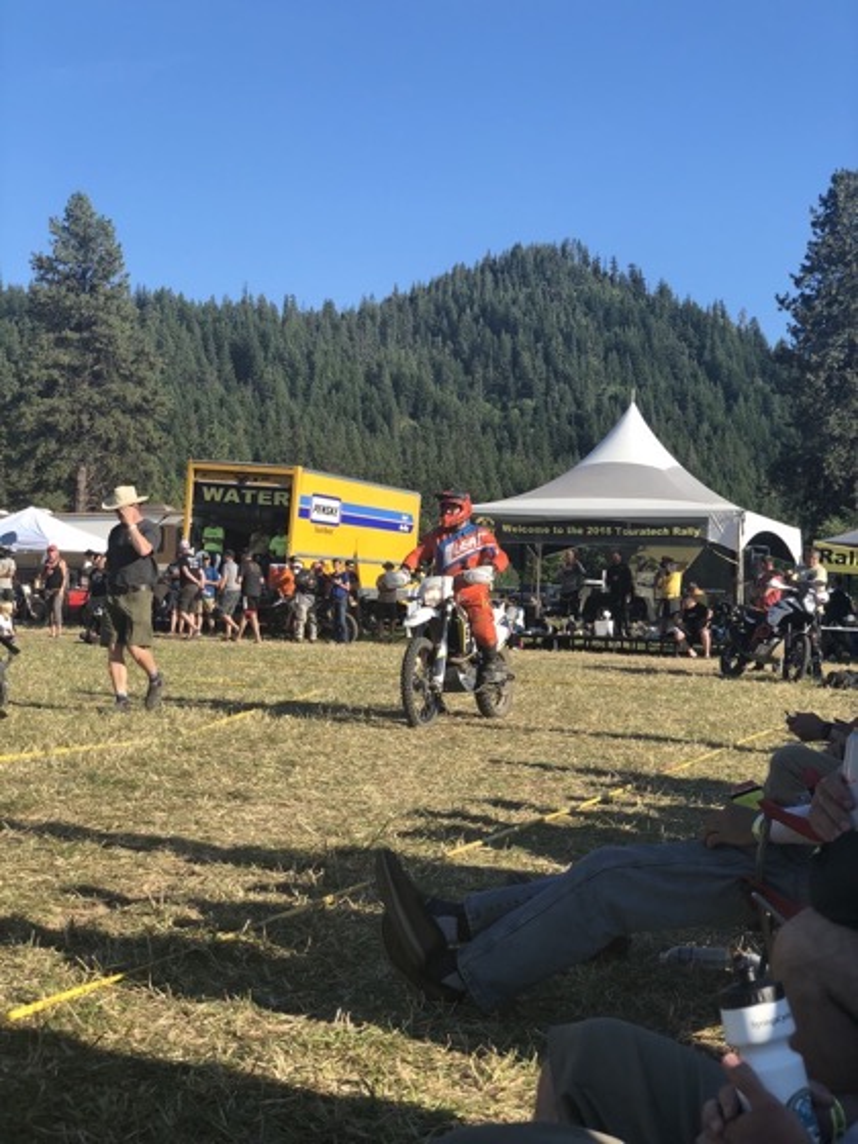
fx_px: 1719
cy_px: 572
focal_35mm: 52
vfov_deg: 36.8
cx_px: 429
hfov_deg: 28.0
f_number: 2.4
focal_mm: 6
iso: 16
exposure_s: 1/558
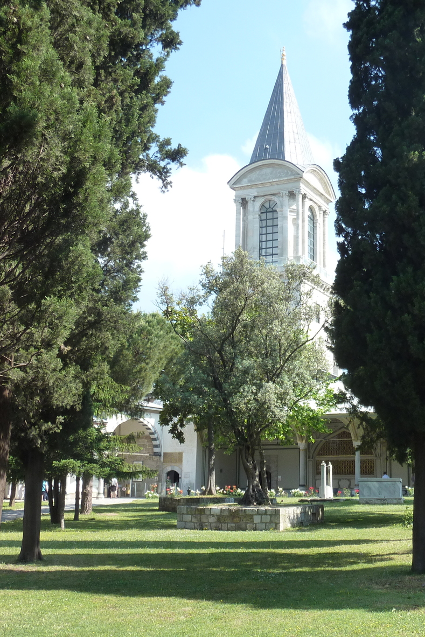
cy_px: 319
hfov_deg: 29.7
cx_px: 276
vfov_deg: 43.6
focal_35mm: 45
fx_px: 797
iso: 125
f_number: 4
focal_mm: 5.3
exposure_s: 1/320
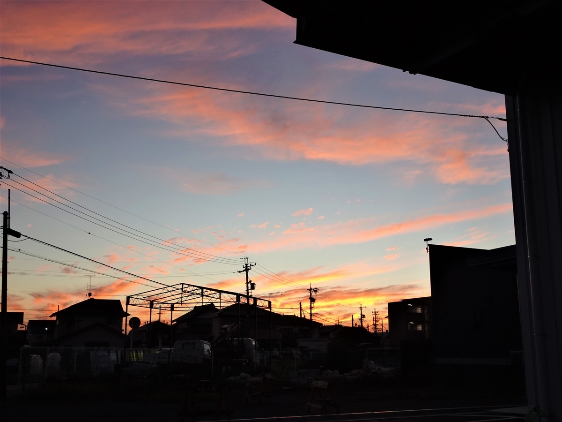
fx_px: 649
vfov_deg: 36.0
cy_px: 211
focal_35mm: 40
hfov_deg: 46.8
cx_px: 281
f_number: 4
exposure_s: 1/50
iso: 80
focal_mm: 6.64
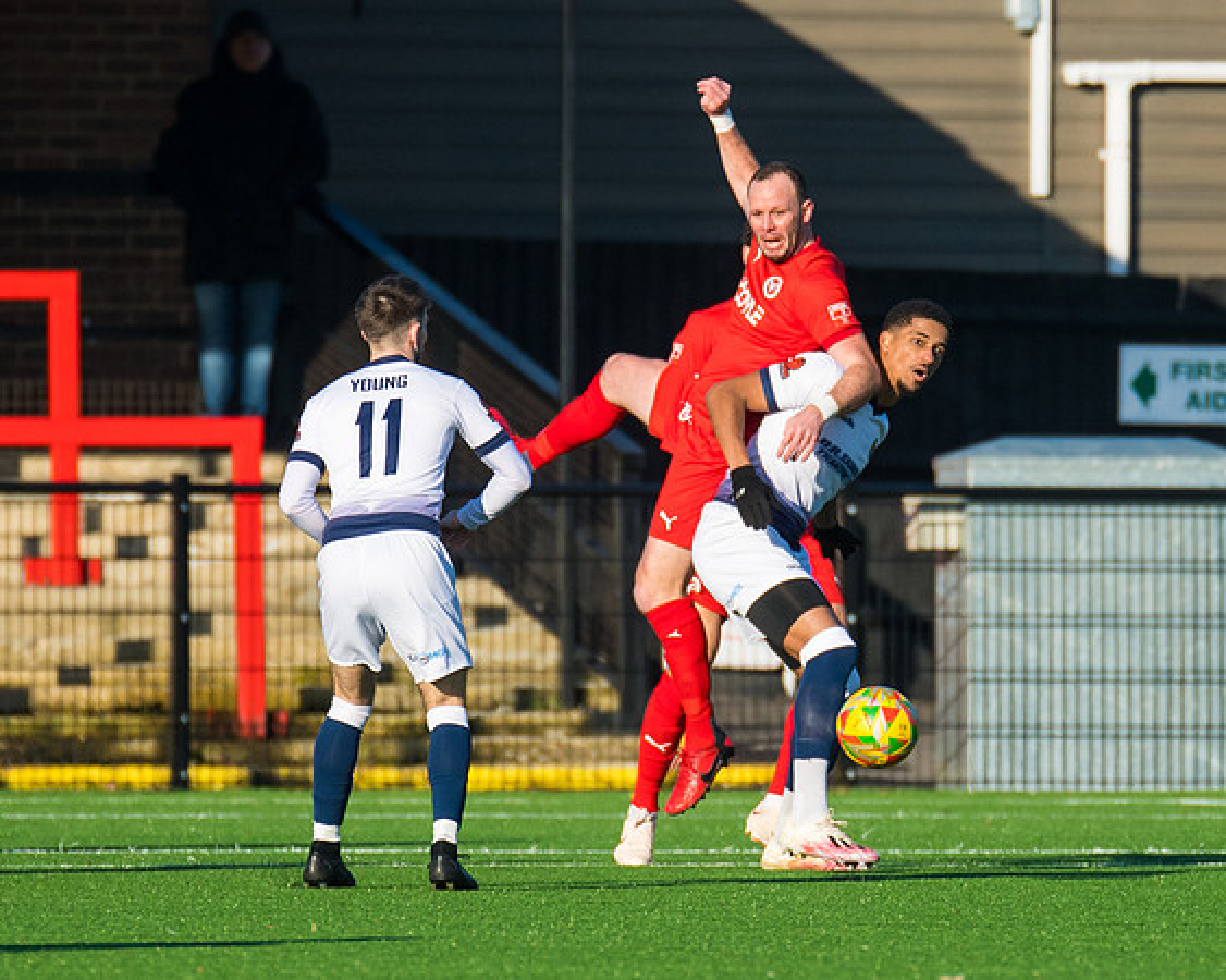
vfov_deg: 1.9
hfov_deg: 2.3
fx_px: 30094
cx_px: 787
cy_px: 513
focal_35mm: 830
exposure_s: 1/3200
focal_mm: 330
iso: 400
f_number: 4
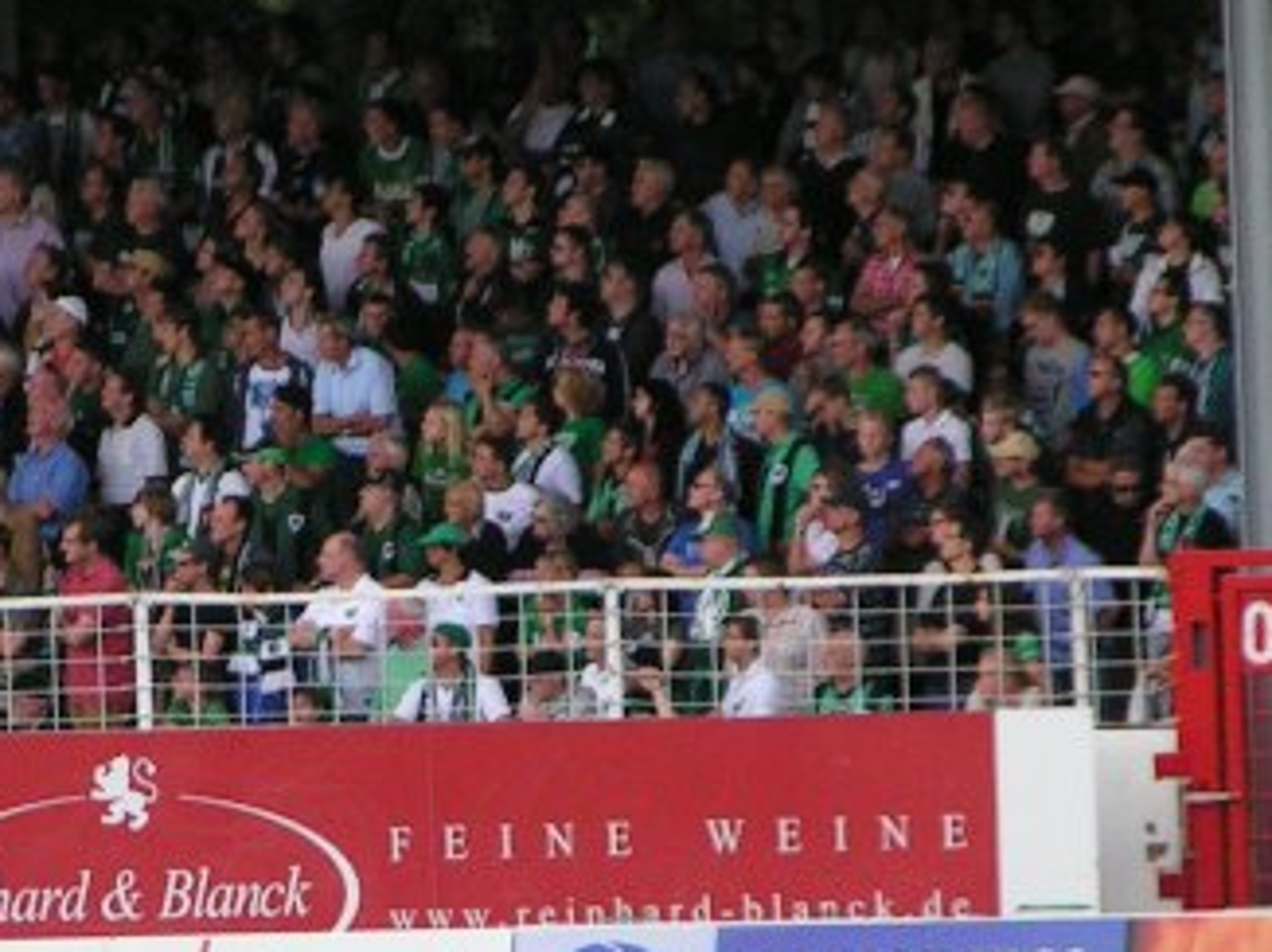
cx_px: 226
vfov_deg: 2.9
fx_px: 18580
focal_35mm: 506
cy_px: 581
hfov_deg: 3.9
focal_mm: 31.5
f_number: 3.5
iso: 125
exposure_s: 1/320
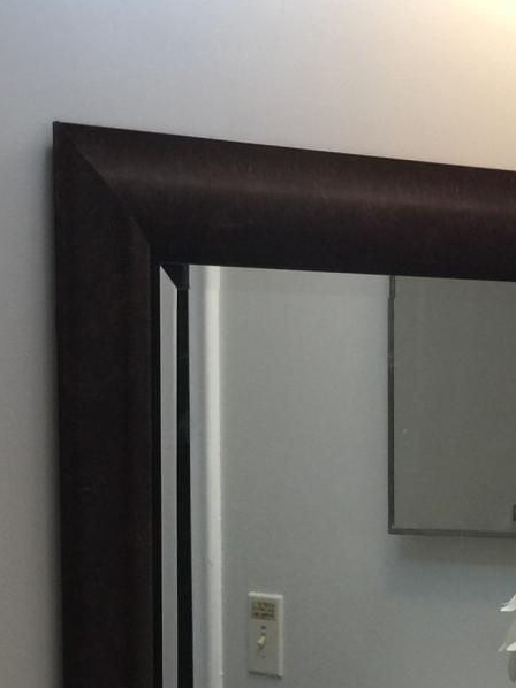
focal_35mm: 97
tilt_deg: -15.4
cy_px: 917
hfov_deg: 15.2
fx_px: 1929
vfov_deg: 18.7
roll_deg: -0.7
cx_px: 190
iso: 50
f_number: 2.2
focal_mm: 4.15
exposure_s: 1/30
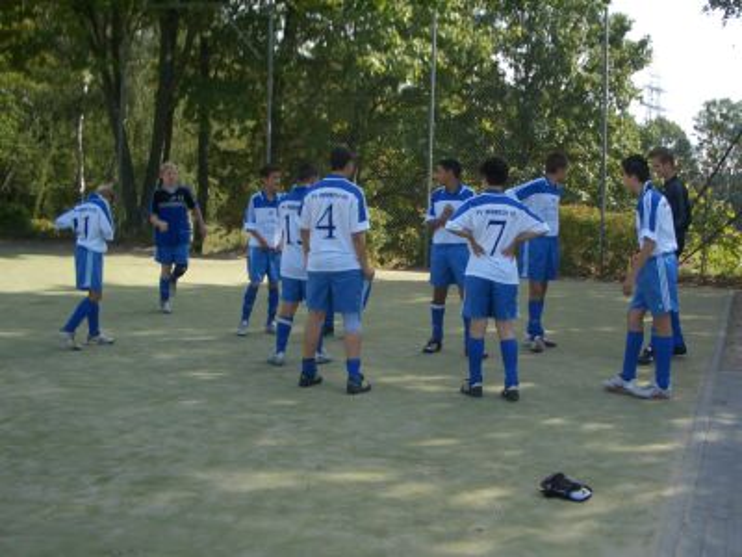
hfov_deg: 52.6
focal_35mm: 35
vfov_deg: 40.7
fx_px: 750
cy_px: 278
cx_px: 371
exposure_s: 1/640
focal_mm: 5.8
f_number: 2.6
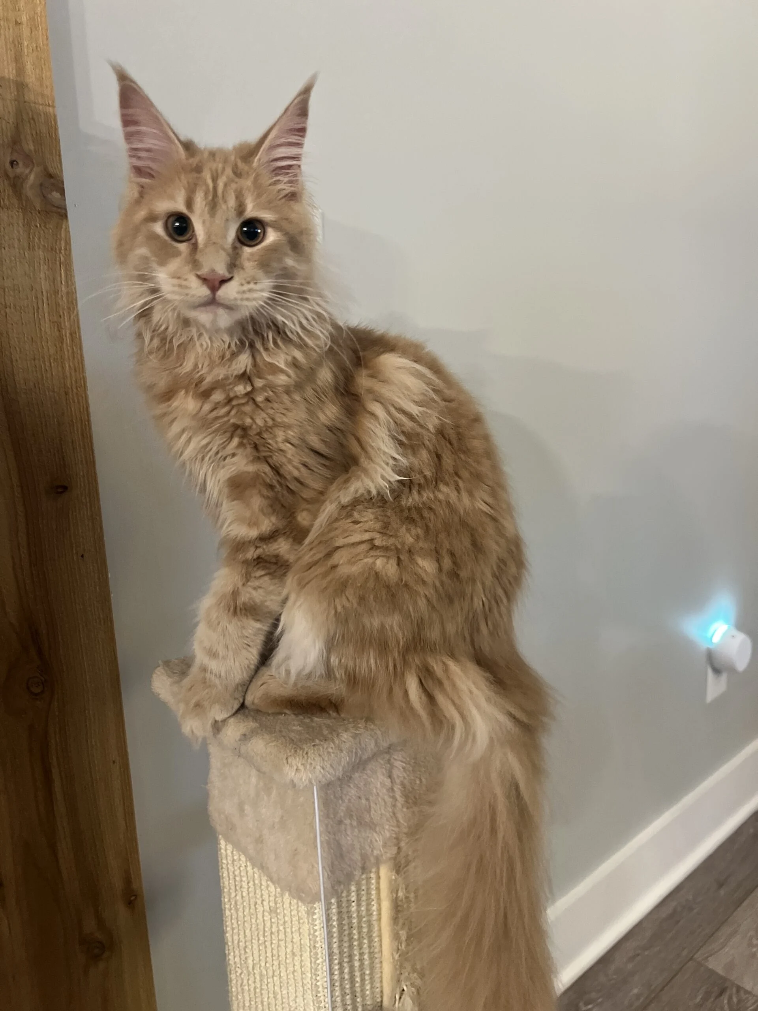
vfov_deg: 67.3
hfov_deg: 53.1
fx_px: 759
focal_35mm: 26
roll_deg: +0.3
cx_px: 379
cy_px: 506
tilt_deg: -12.0
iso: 400
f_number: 1.5
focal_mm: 5.7
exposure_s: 1/60
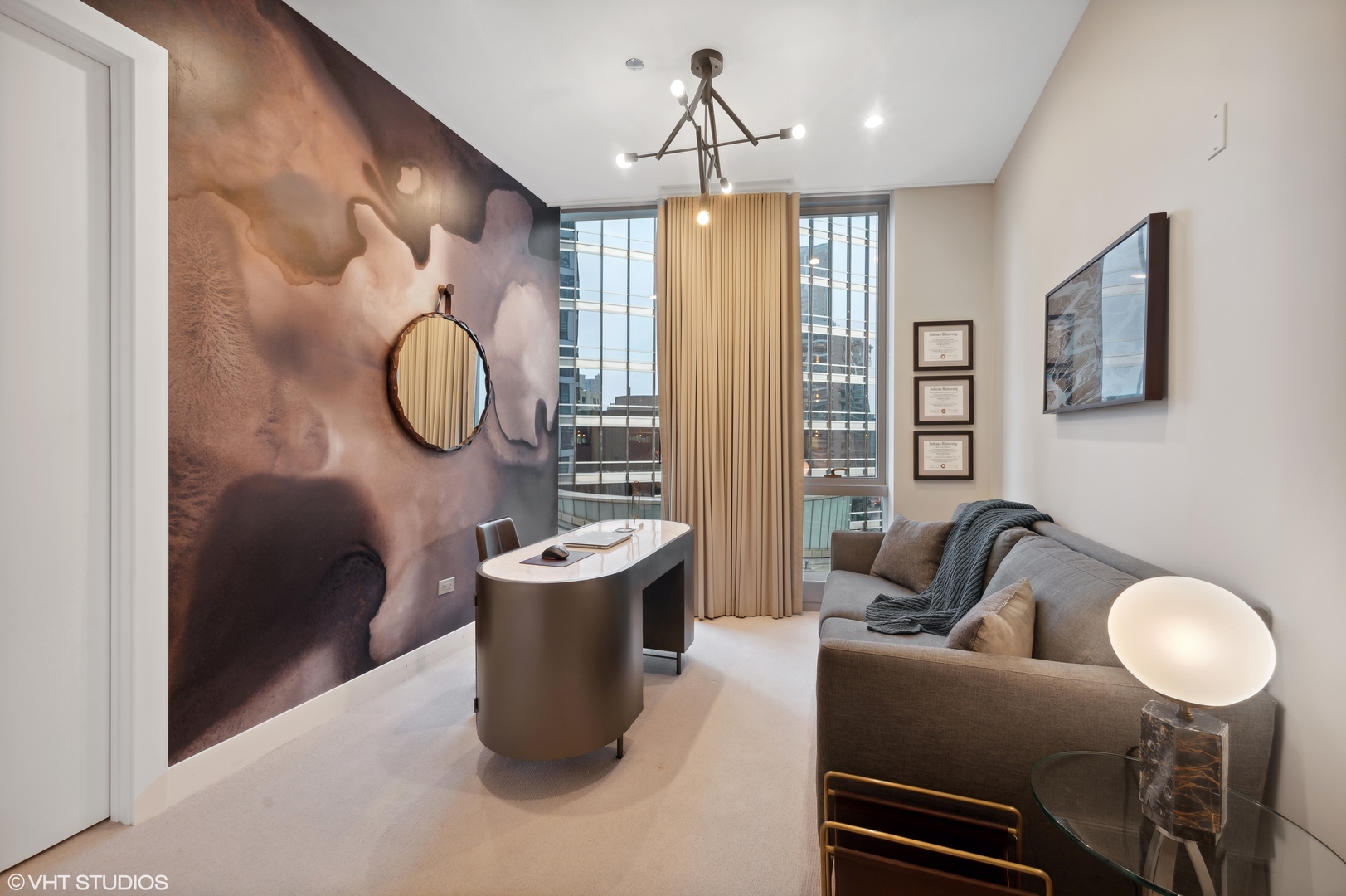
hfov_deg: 104.3
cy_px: 448
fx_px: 523
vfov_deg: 81.1
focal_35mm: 14
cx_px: 673
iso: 100
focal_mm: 14
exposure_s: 1/4
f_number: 9
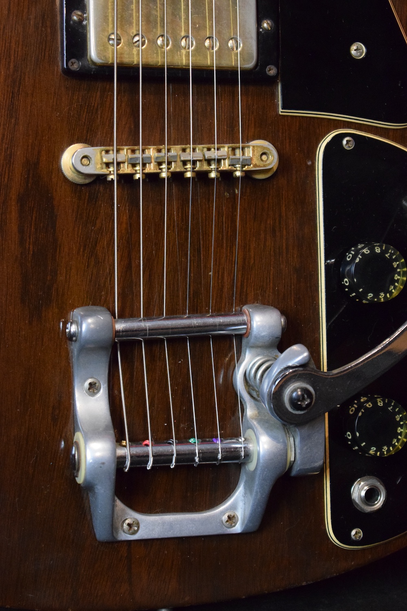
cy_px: 306
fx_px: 1399
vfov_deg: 24.6
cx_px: 204
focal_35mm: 82
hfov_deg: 16.6
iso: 6400
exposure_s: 1/60
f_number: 5.6
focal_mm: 55
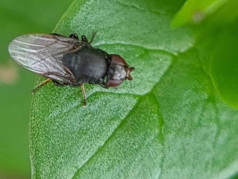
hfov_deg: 41.0
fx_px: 316
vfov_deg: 31.2
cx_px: 91
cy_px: 52
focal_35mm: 46
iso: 80
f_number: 1.8
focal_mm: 5.4
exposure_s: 1/50
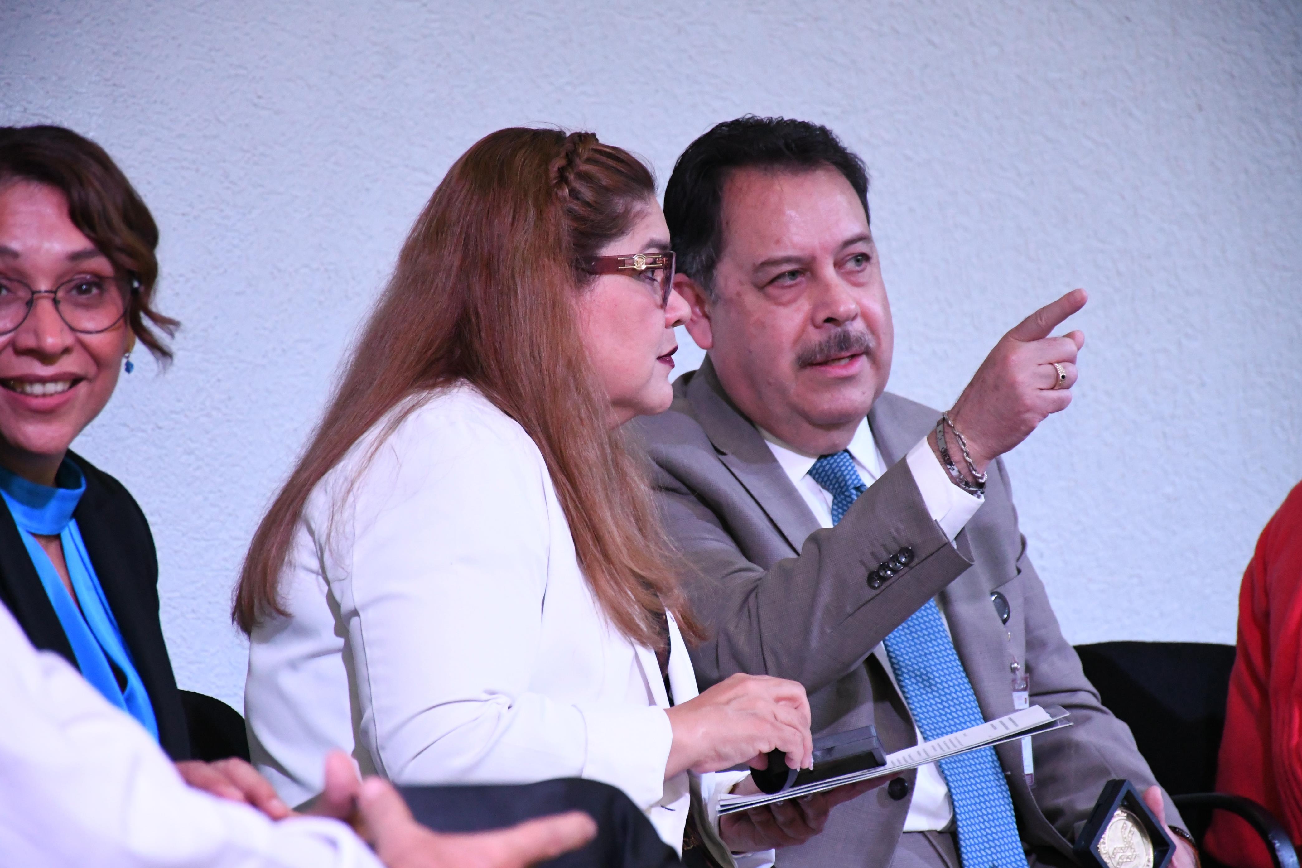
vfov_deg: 6.5
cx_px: 651
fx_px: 7594
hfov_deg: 9.8
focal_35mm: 210
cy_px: 434
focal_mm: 140
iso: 6400
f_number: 5.6
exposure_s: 1/160
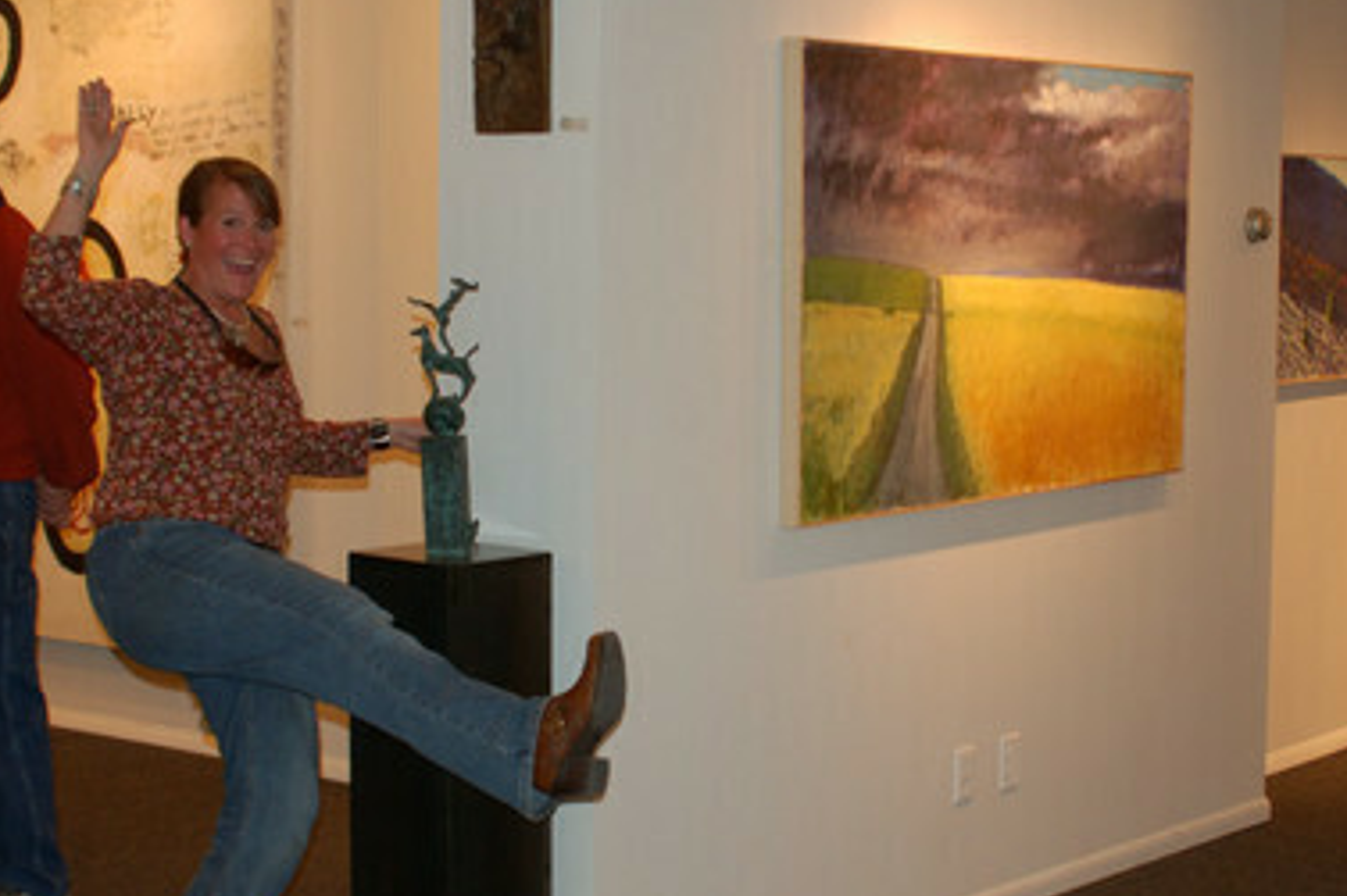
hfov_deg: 29.0
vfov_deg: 19.5
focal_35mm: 70
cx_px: 772
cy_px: 459
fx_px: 2605
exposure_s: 1/60
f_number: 3.5
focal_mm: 35
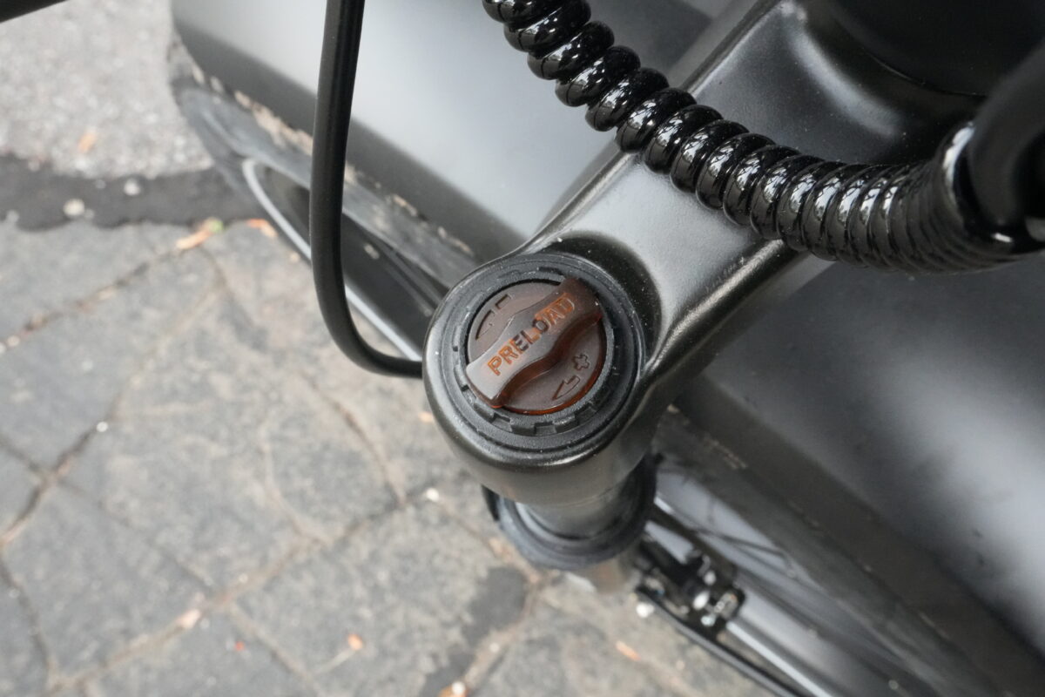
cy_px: 348
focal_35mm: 34
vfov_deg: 38.4
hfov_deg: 55.1
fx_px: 1001
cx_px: 522
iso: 6400
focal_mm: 23
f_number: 16
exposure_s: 1/30
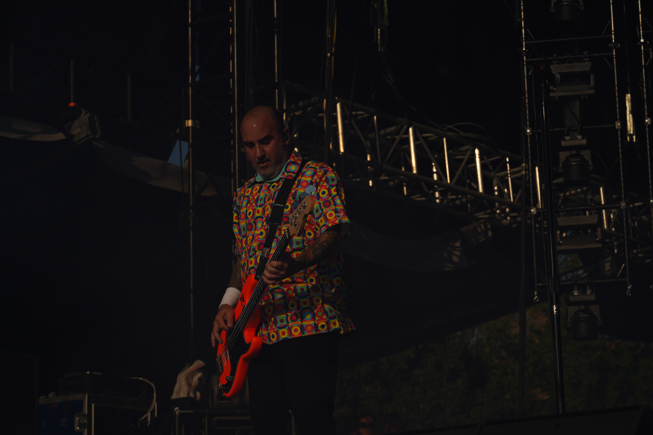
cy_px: 218
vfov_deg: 13.2
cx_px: 326
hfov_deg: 19.6
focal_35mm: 104
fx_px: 1886
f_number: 8
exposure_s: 1/1600
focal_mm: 104
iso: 100
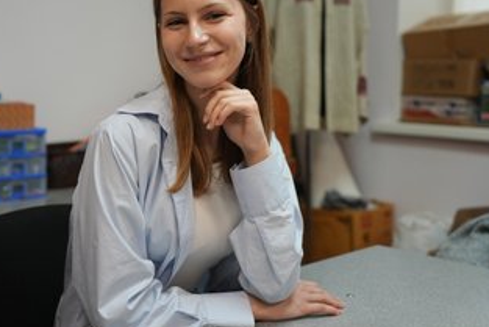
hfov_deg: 36.2
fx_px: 747
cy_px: 132
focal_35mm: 55
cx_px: 214
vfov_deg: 24.6
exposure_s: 1/200
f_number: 2.8
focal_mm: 43
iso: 1250
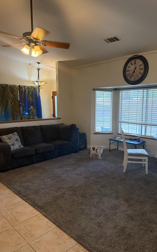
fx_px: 178
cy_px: 126
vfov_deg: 70.4
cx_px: 93
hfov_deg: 47.3
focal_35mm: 26
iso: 320
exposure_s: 1/120
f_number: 1.78
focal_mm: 6.76
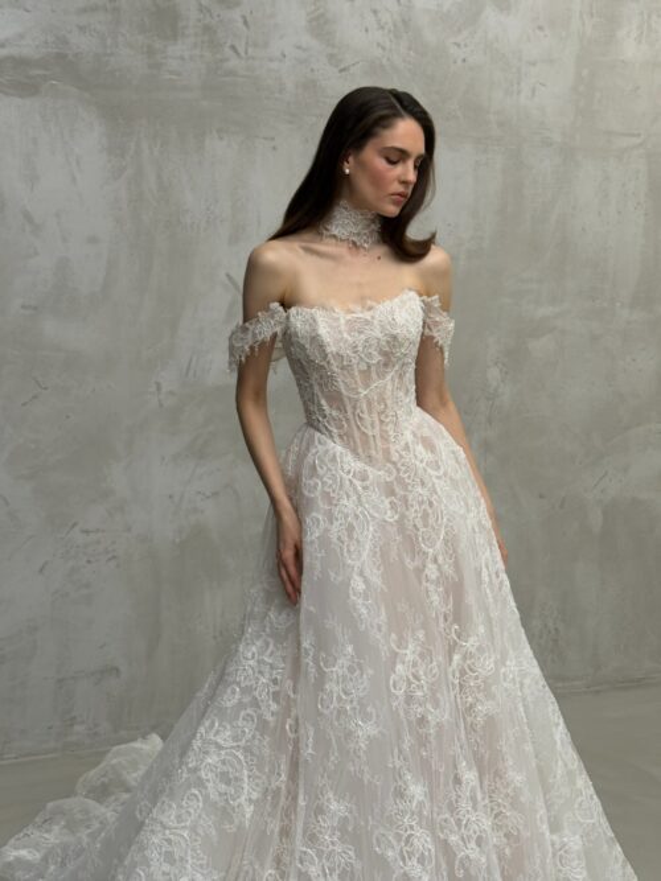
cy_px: 440
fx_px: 1222
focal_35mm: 48
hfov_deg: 30.3
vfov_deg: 39.7
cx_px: 330
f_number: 1.78
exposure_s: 1/110
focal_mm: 6.76
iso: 125
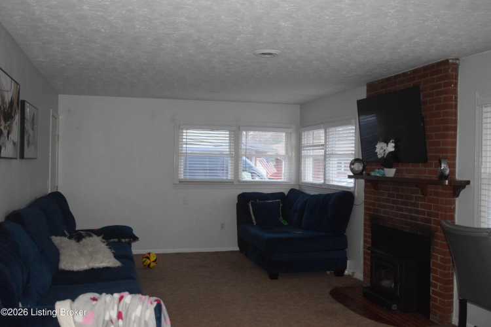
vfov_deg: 35.5
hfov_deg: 51.3
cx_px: 246
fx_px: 511
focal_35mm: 38
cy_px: 164
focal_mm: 25
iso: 3200
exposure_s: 1/60
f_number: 4
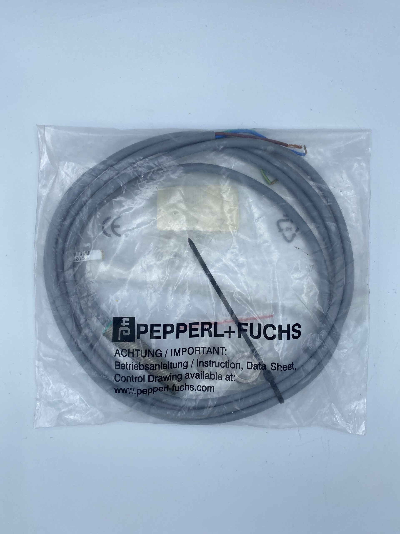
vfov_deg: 67.3
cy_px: 267
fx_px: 401
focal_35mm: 26
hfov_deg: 53.1
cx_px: 200
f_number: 1.8
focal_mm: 4.25
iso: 32
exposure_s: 1/1395
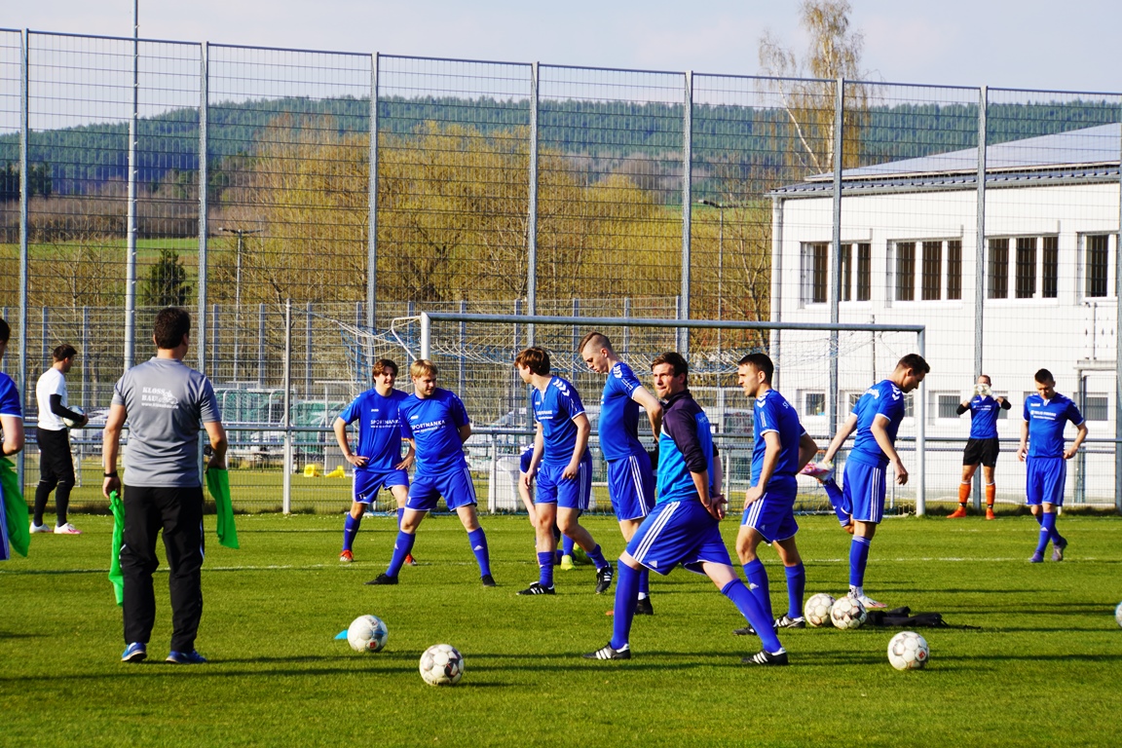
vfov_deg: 8.7
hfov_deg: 13.0
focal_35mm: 158
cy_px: 374
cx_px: 561
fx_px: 4908
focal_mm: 105
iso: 100
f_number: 6.3
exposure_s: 1/200
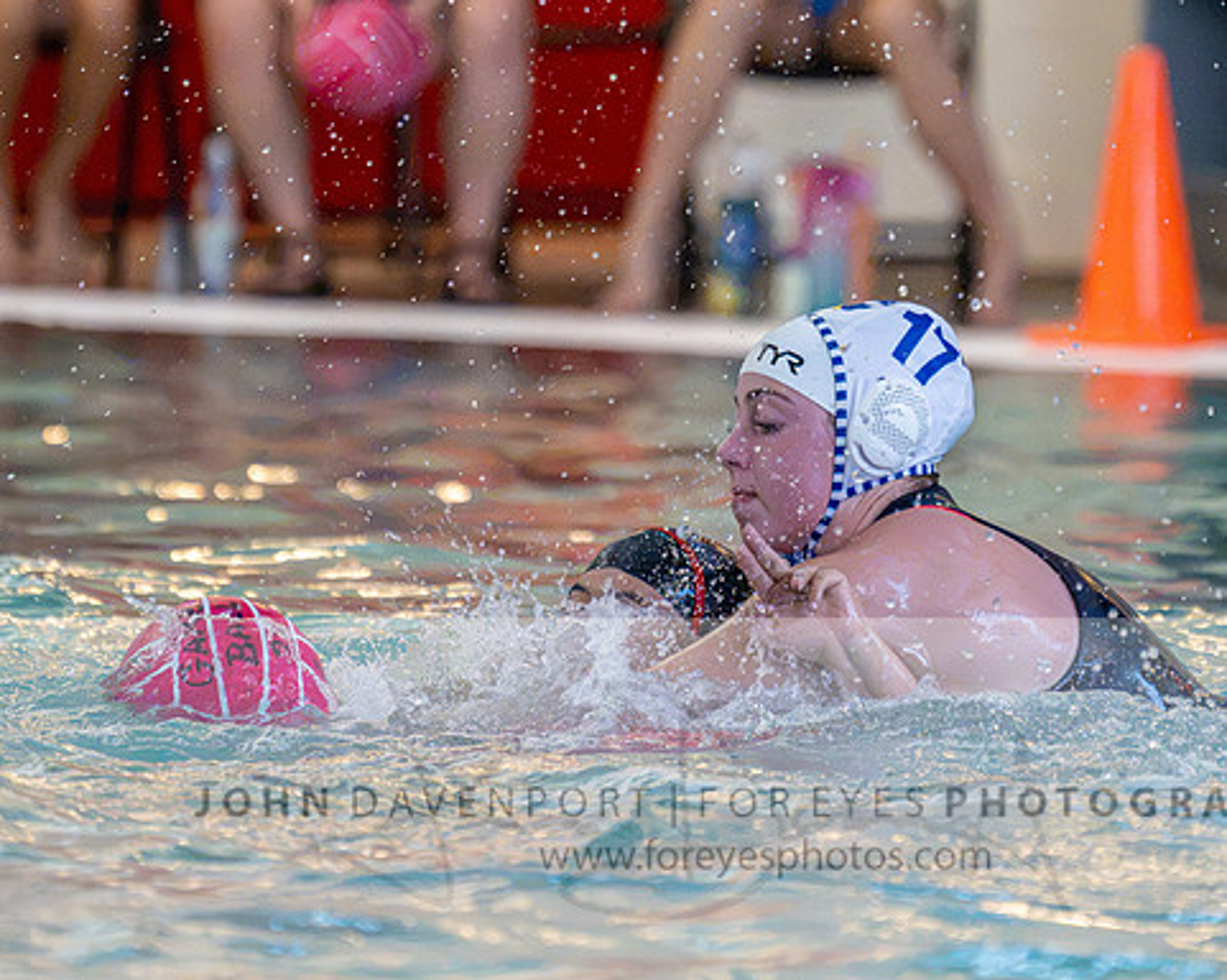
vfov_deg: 2.9
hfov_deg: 3.7
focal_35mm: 528
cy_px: 259
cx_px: 772
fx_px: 19158
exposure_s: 1/1000
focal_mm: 280
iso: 25600
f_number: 4
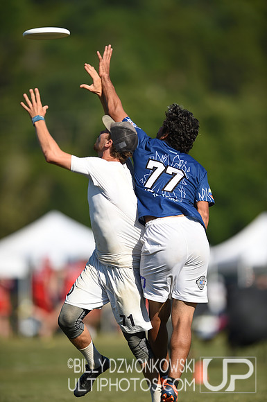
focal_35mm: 400
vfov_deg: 5.2
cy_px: 201
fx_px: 4463
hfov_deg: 3.4
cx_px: 134
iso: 100
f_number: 3.5
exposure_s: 1/2000
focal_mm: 400
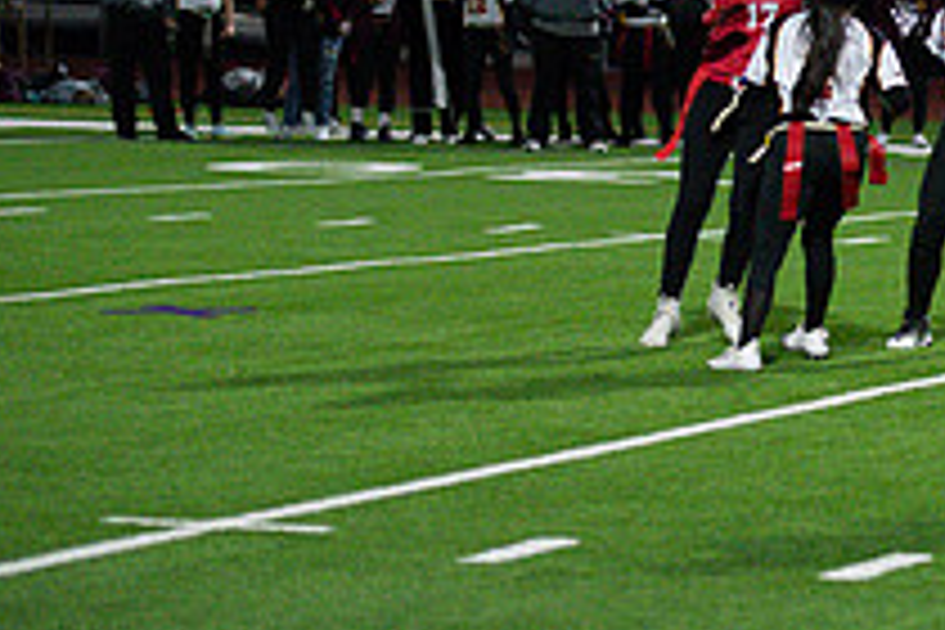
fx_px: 6877
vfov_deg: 5.2
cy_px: 169
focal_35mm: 262
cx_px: 1228
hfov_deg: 7.8
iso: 9000
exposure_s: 1/2500
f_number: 2.8
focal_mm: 95
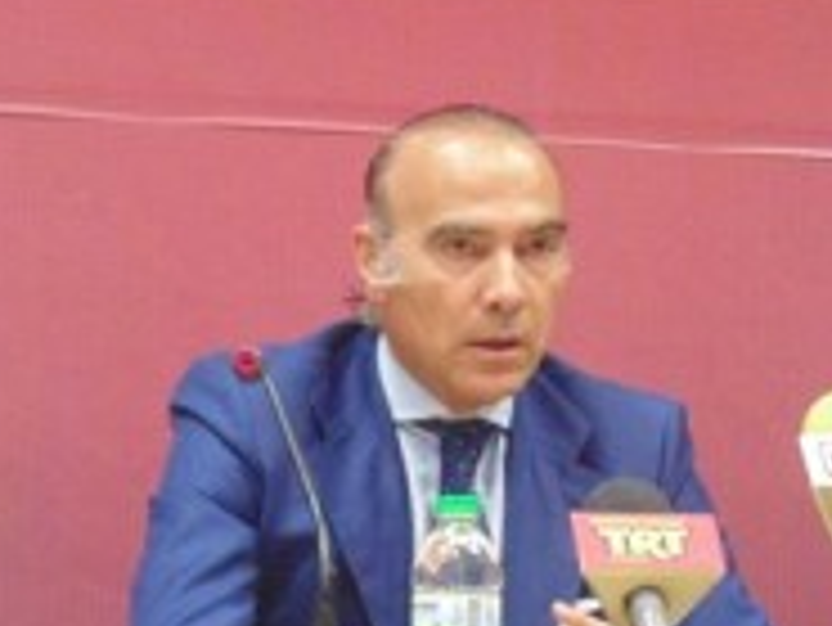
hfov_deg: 10.5
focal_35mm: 189
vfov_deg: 7.7
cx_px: 450
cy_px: 907
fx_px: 4546
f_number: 3.9
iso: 400
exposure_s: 1/25
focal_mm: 9.5
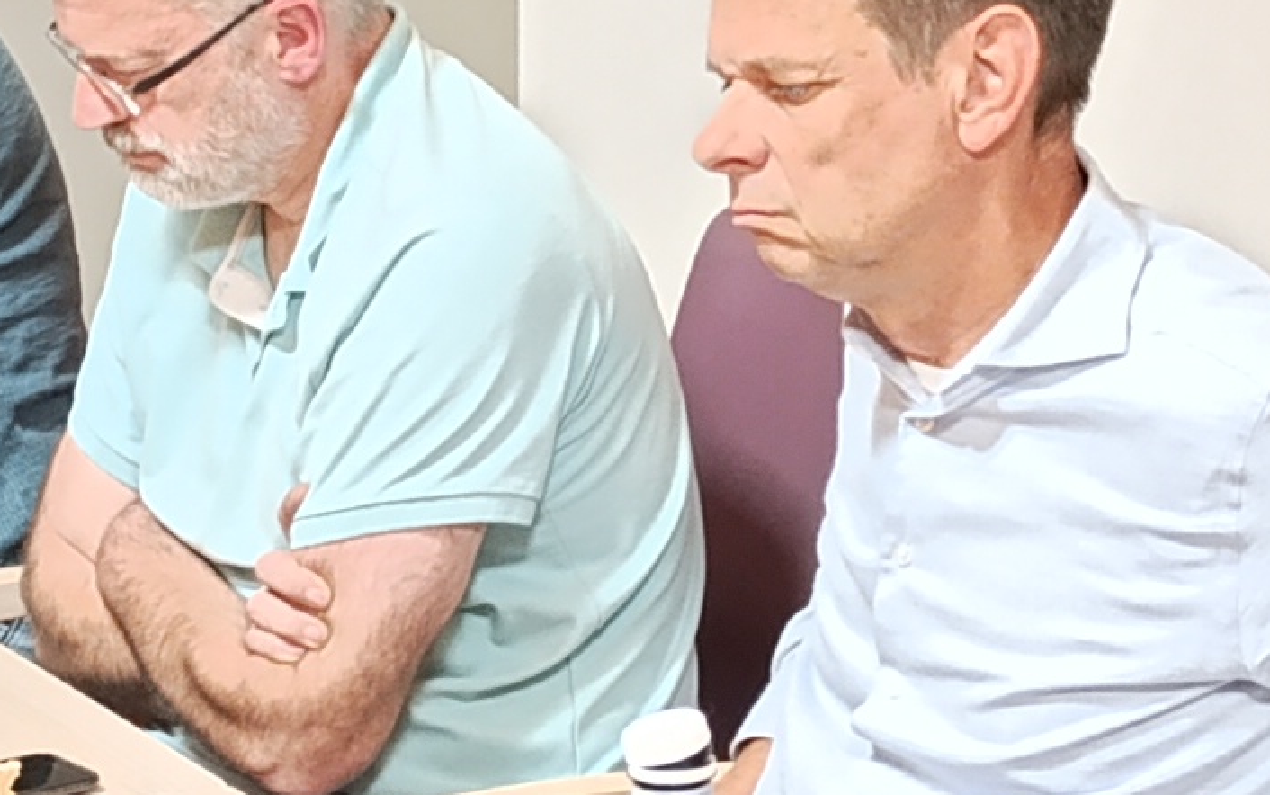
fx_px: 4883
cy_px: 500
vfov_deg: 9.3
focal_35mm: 141
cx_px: 380
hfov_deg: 14.8
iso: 1250
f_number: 1.6
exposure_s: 1/33.3
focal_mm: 6.14
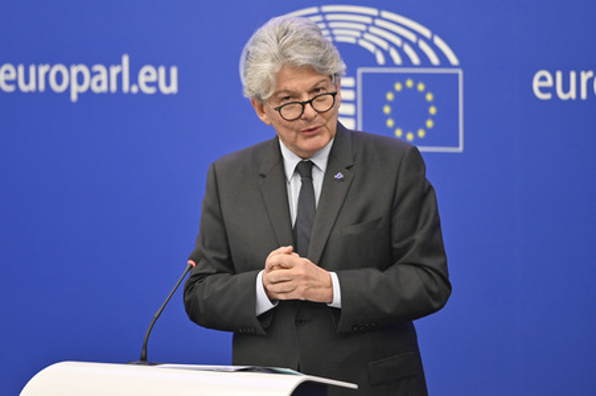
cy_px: 198
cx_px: 298
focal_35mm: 200
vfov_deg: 6.9
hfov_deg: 10.3
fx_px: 3309
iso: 2000
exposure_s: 1/320
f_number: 2.8
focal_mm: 200
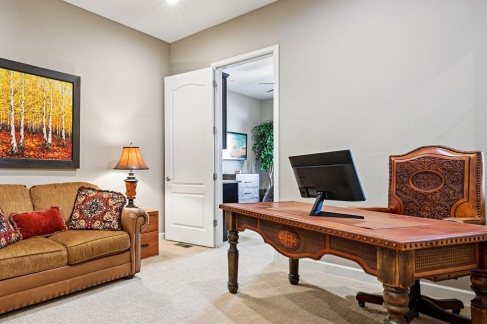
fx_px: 311
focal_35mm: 23
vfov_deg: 55.1
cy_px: 161
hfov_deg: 73.1
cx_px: 152
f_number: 11
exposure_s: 1/1.67
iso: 400
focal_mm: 14
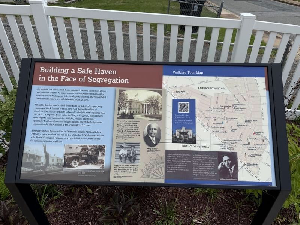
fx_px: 208
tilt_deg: -32.0
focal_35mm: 24
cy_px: 112
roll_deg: -2.4
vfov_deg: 56.8
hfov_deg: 71.6
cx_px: 150
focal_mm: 6.76
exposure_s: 1/6711
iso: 80
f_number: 1.78
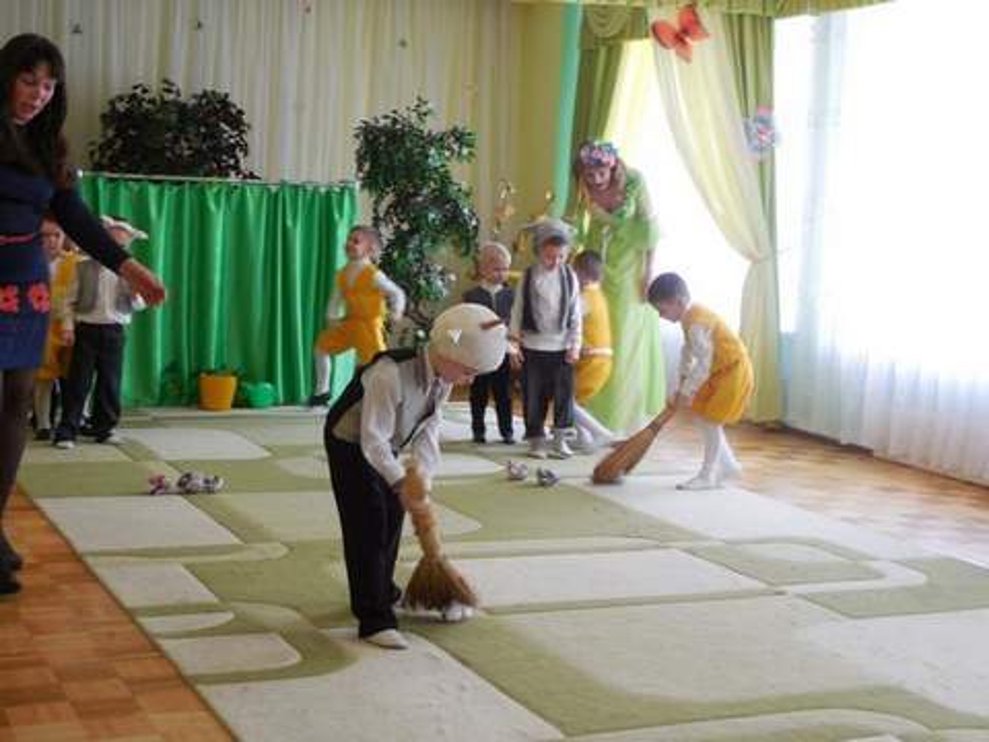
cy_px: 371
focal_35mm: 66
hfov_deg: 29.4
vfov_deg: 22.3
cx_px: 494
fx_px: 1886
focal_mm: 10.9
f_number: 4.2
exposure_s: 1/30
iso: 250
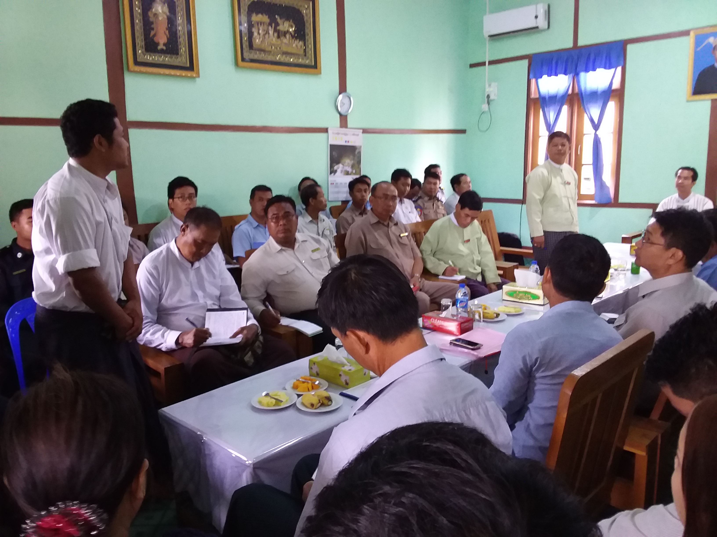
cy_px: 268
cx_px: 358
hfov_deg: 63.4
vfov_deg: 49.7
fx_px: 580
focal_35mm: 28
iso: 200
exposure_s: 1/20
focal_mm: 2.91
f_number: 1.9
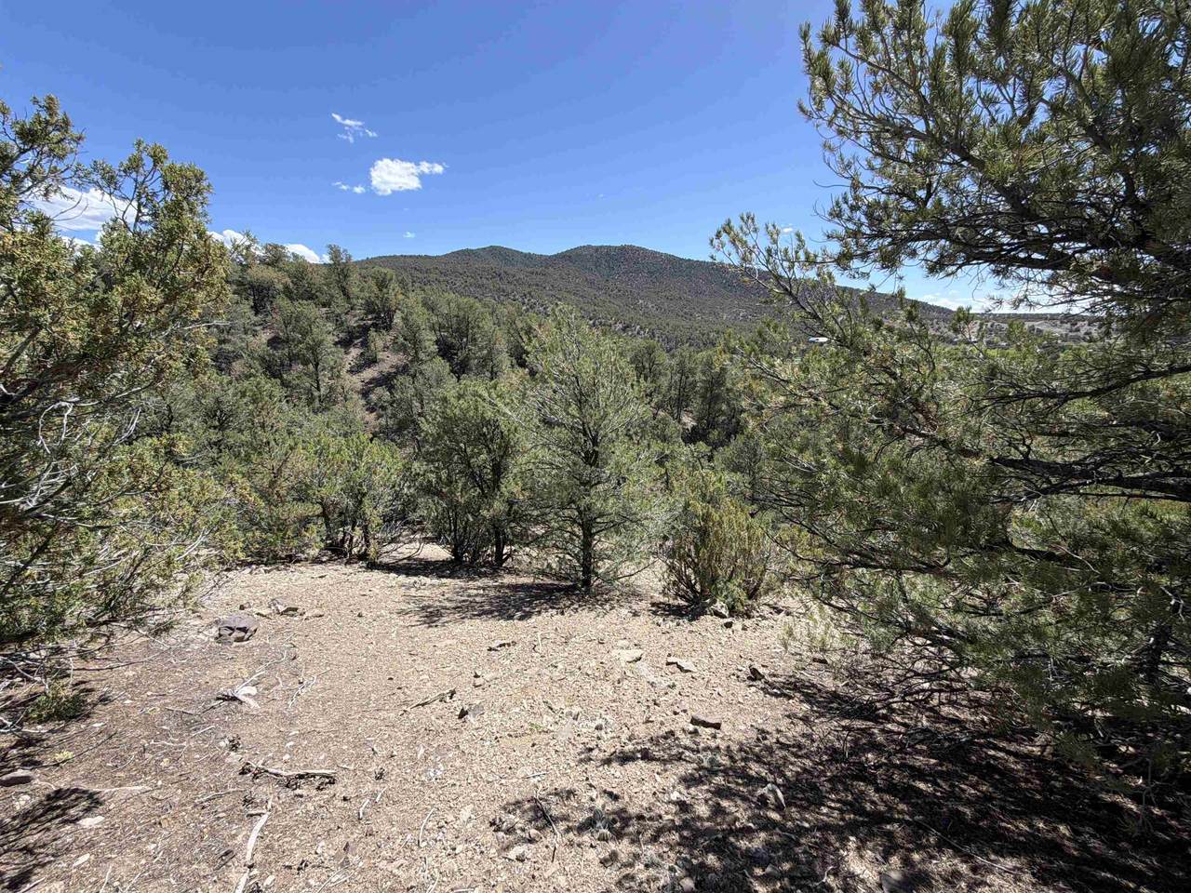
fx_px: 482
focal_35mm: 14
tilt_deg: -14.0
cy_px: 446
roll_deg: +1.7
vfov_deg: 85.7
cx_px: 596
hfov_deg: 102.1
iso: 32
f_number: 2.2
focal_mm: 2.22
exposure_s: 1/770
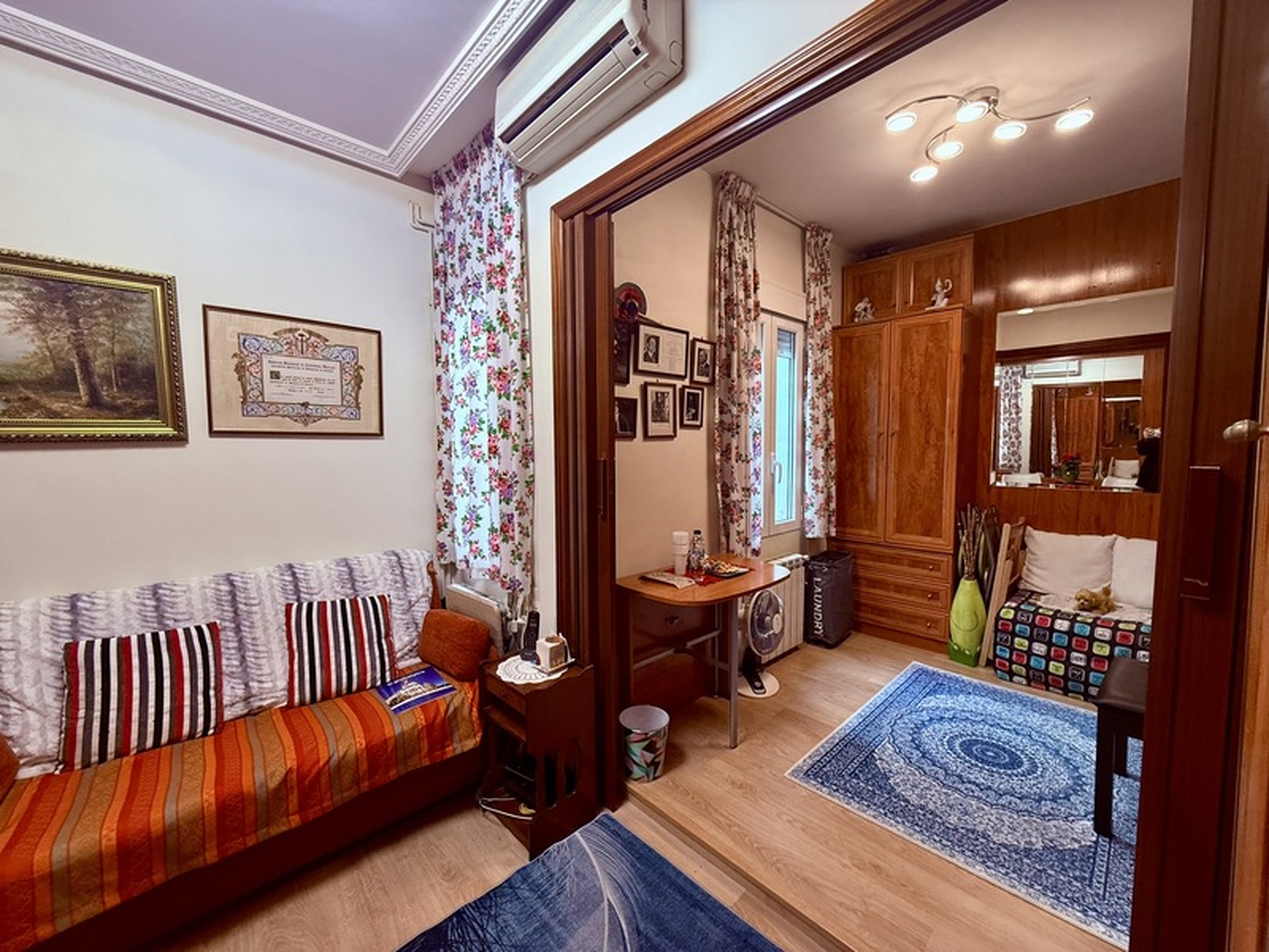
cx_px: 634
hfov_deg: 102.1
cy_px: 476
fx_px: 513
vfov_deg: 85.7
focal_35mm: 14
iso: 200
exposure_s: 1/100
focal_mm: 2.22
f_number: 2.2
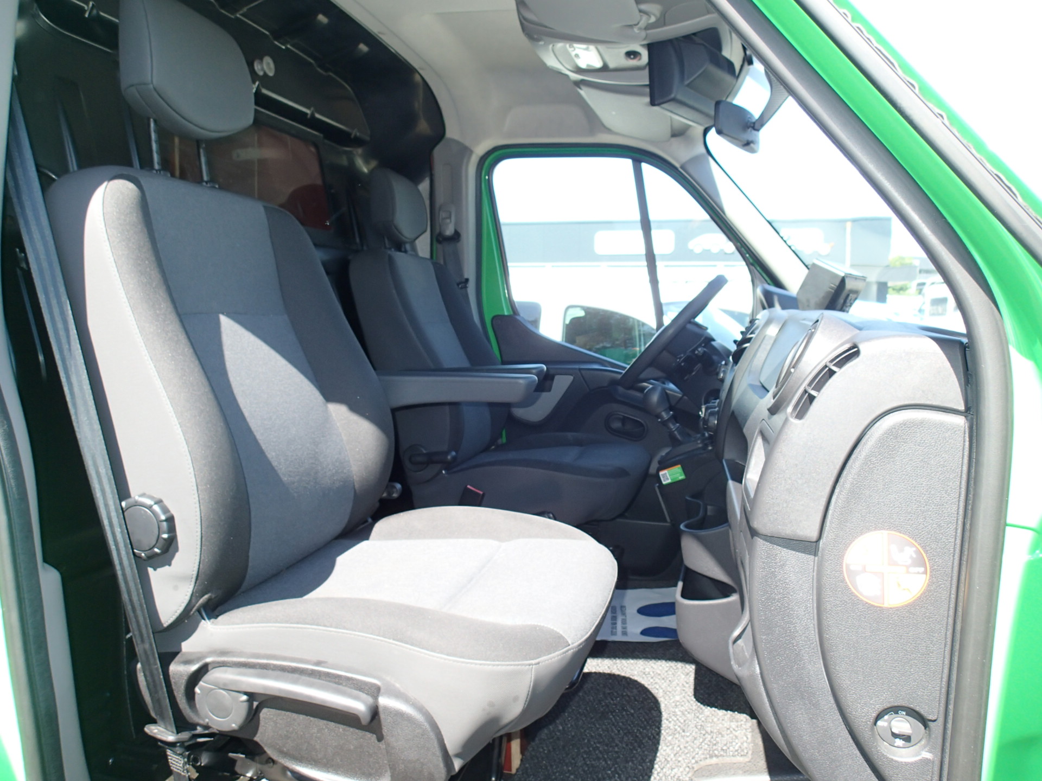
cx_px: 521
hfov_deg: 69.4
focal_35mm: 25
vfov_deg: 54.9
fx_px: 753
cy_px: 390
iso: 100
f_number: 2.8
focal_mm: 4.5
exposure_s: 1/160
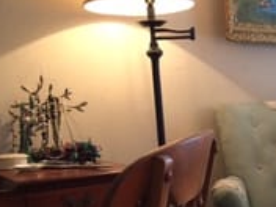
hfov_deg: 28.5
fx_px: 526
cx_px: 238
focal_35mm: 66
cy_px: 172
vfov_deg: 21.9
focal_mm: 4.15
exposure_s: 1/30
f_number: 2.2
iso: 64
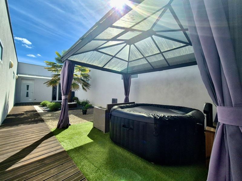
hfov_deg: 106.2
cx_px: 121
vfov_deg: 89.9
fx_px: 91
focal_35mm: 13
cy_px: 90
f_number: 2.2
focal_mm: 2.2
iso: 50
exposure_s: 1/5000
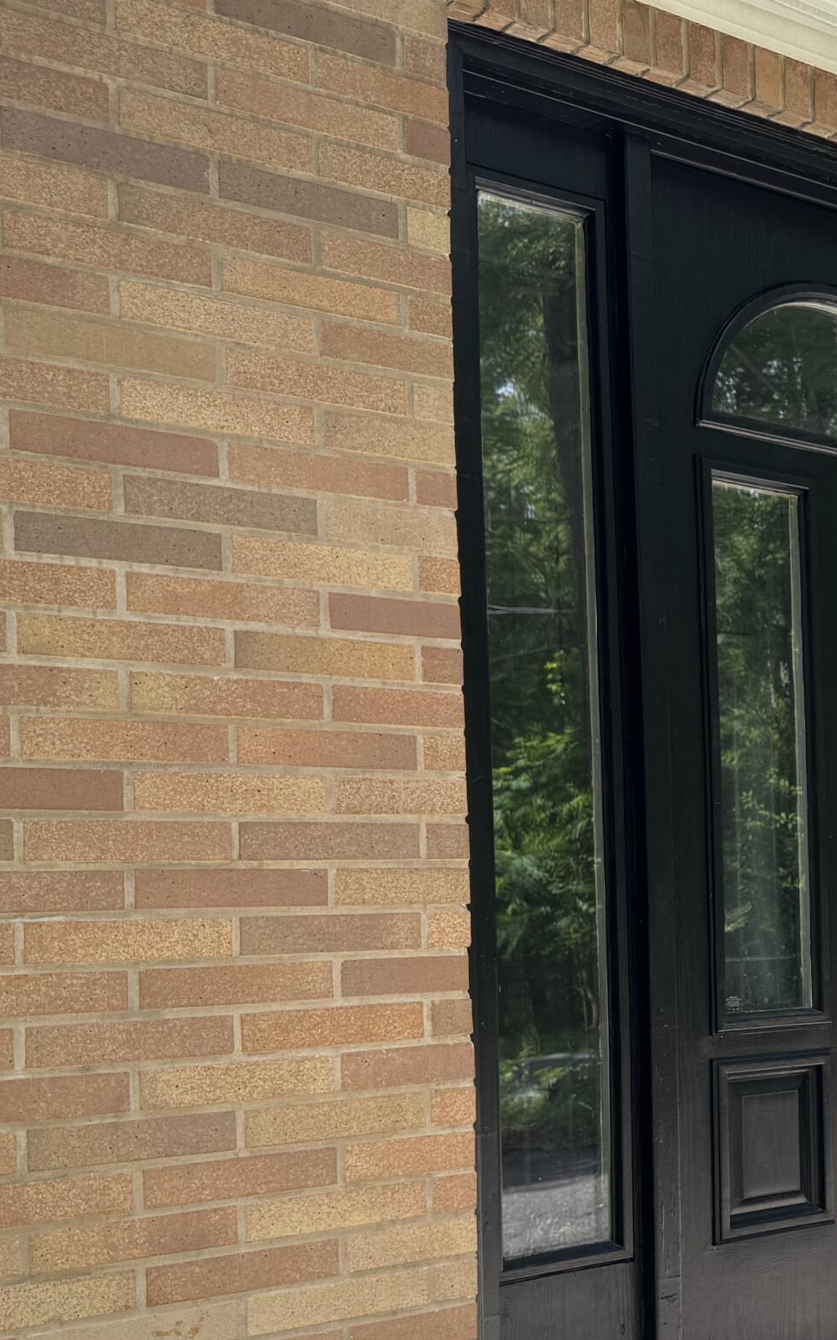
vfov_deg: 40.7
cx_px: 1054
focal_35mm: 49
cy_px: 869
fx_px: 1789
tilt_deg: +0.4
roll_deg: +1.2
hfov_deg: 23.6
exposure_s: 1/747
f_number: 1.78
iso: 80
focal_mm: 6.76
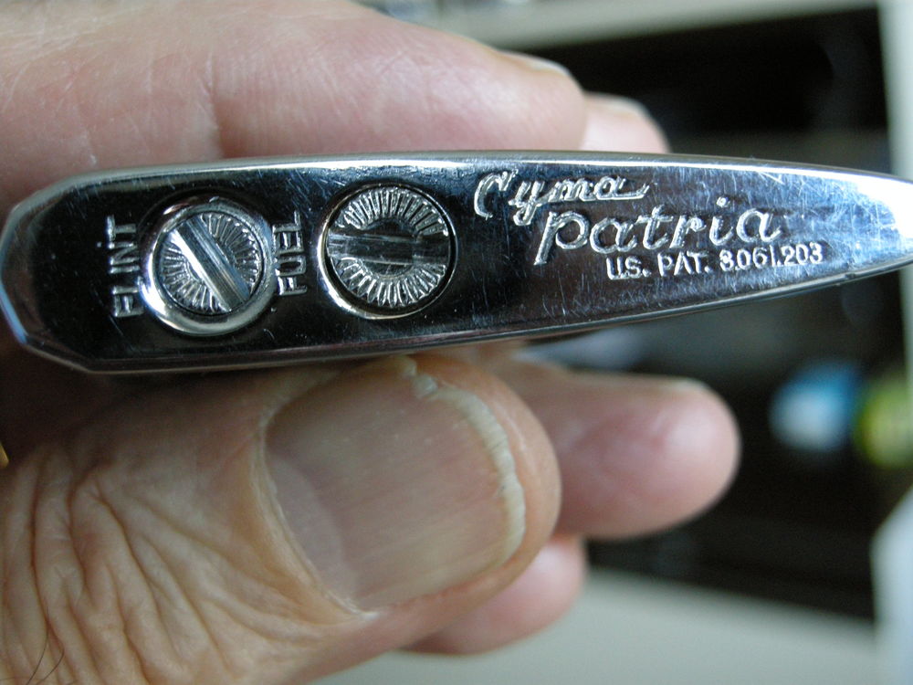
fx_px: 1240
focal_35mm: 47
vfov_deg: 30.9
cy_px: 342
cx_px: 456
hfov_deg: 40.4
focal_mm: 10.1
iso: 400
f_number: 3.1
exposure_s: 1/51
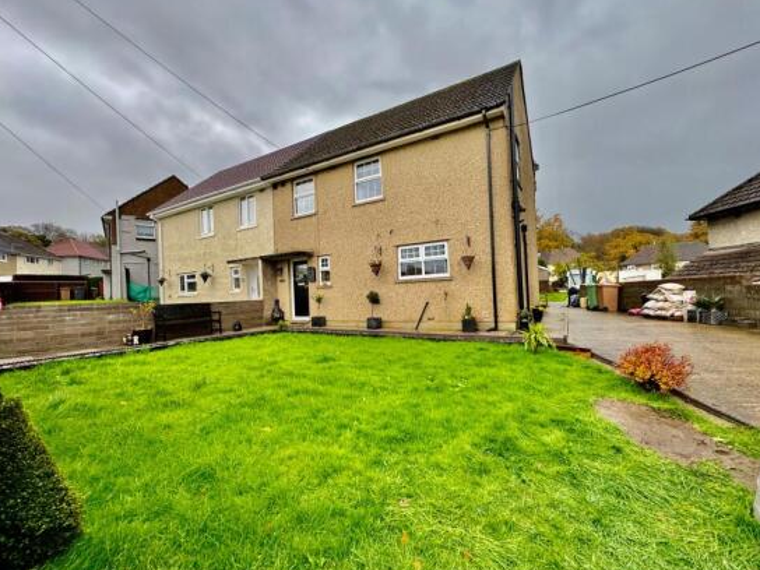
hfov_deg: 98.2
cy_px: 290
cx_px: 385
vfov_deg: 81.7
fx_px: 329
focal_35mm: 15
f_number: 2.2
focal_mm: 2.22
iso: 125
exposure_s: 1/99
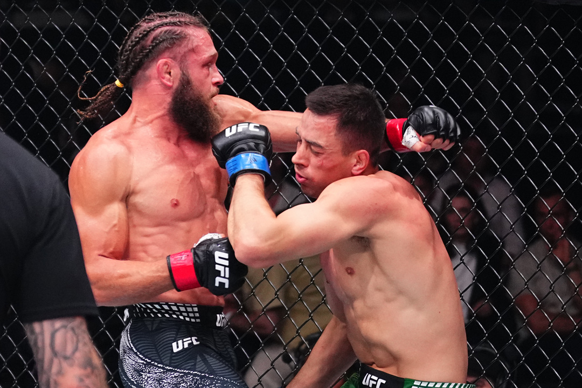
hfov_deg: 28.8
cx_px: 291
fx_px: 1132
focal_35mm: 70
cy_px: 194
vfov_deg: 19.5
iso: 3200
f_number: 2.8
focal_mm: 70
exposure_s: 1/1600
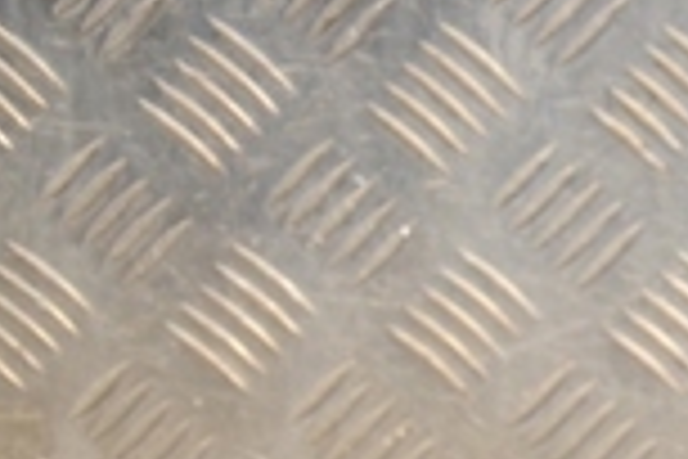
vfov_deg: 5.7
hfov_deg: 8.3
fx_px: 4567
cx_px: 1291
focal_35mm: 239
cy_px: 724
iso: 800
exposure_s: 1/200
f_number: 5.6
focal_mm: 38
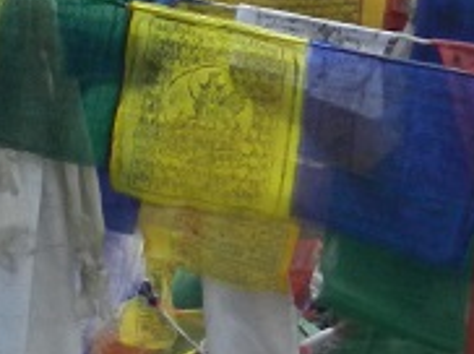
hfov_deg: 7.2
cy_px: 44
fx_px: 3460
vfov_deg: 5.9
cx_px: -755
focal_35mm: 253
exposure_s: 1/400
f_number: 4.2
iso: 160
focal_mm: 8.1
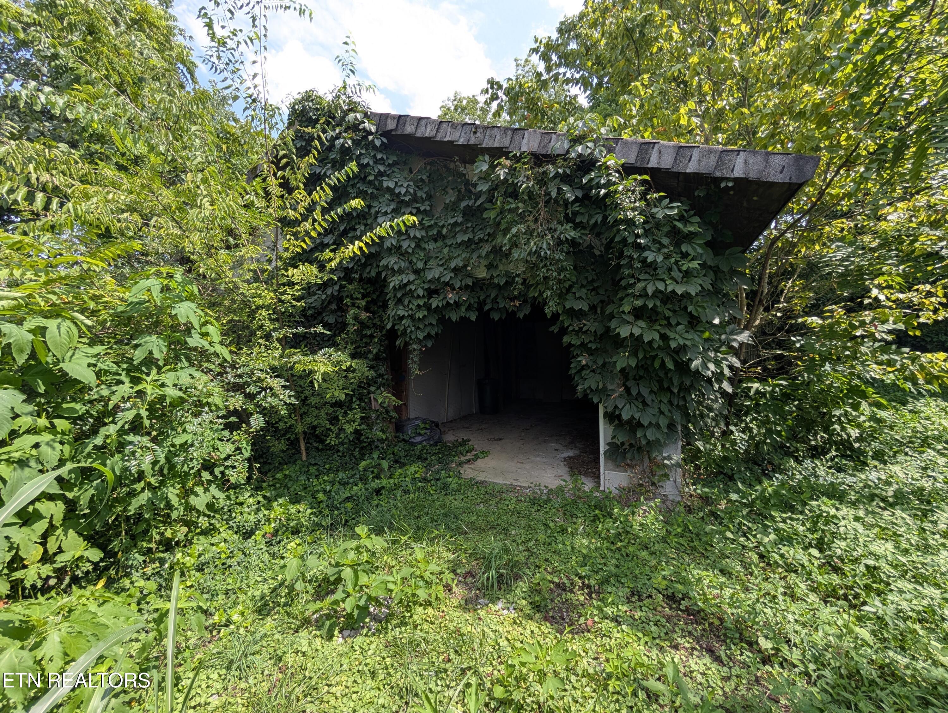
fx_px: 329
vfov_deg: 94.6
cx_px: 474
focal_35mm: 12
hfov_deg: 110.5
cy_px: 356
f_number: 1.7
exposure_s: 1/848
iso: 42
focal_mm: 2.02
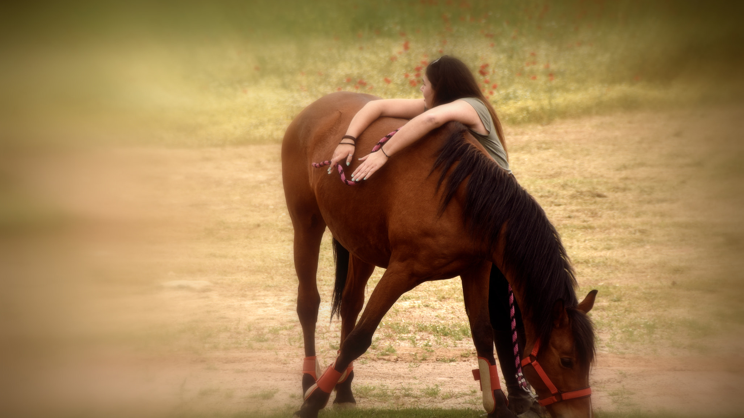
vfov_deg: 3.9
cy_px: 212
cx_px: 372
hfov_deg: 6.9
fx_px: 6214
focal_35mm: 315
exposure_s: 1/800
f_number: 6.3
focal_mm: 200
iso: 220
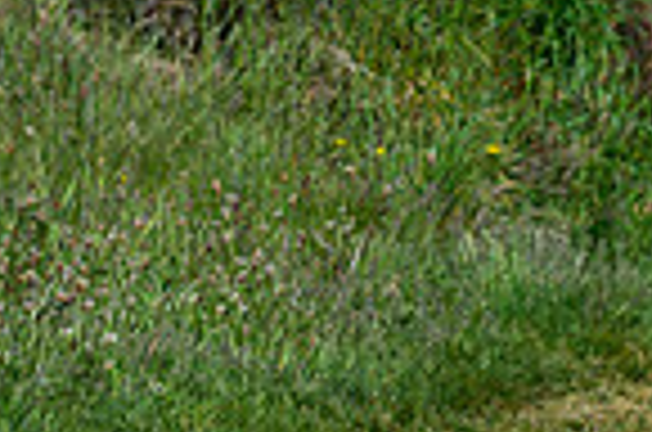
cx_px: 1342
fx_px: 32384
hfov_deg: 1.2
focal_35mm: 1792
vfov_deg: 0.8
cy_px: -178
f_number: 5
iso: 500
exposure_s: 1/5000
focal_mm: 400
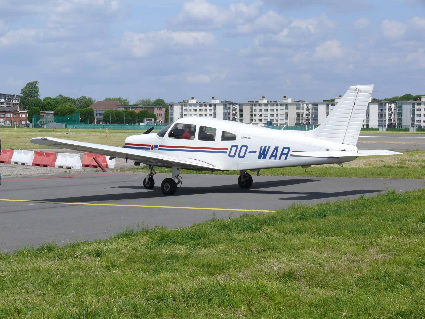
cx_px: 212
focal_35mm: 72
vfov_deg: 20.4
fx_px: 884
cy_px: 160
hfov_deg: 27.0
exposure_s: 1/400
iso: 100
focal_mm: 15.3
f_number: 8
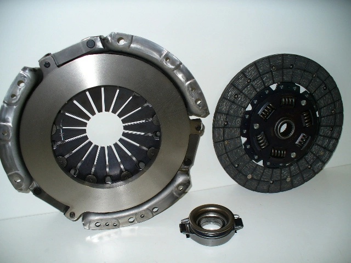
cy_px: 132
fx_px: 375
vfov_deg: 38.7
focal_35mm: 37
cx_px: 176
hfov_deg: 50.1
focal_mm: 6.1
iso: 64
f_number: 2.8
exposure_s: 1/60
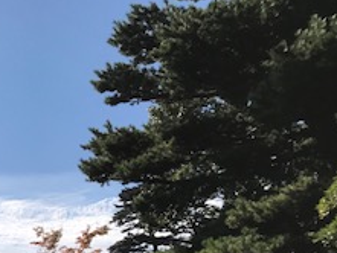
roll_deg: +2.0
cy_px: 355
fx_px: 789
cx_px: -23
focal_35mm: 81
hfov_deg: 22.9
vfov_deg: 16.9
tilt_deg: +3.3
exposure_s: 1/3690
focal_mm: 3.99
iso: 20
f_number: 1.8
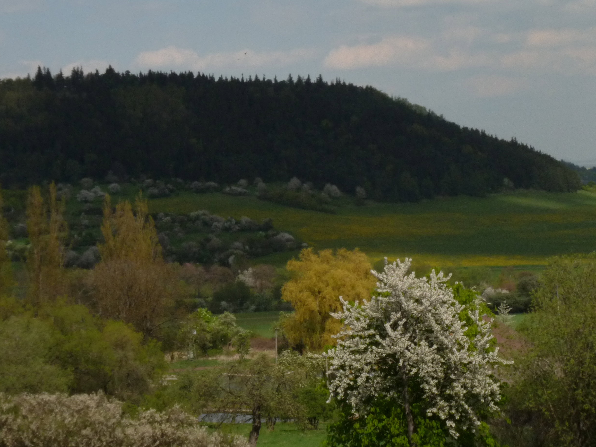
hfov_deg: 16.9
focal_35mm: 116
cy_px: 197
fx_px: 1997
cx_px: 415
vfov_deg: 12.8
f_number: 6.3
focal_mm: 13.8
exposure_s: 1/1300
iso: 200
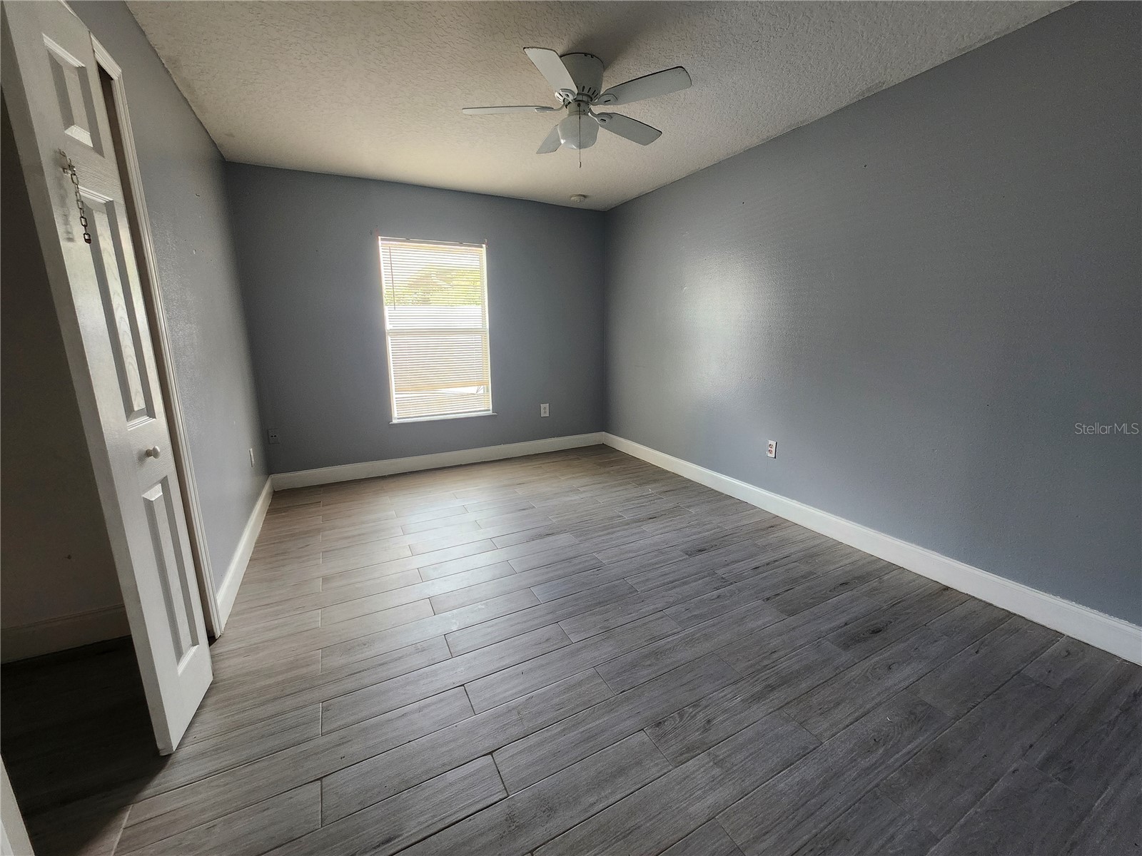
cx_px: 571
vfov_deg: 89.9
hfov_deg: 106.2
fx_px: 429
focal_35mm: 13
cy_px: 428
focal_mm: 1.74
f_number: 2.2
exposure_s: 1/60
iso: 125
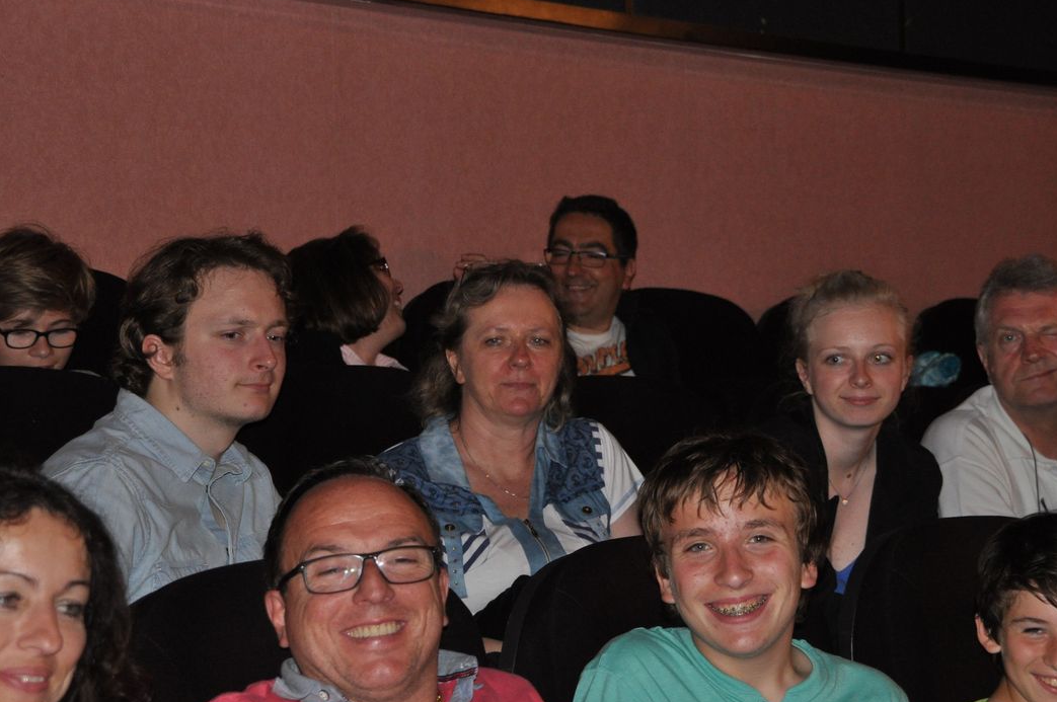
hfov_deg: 22.1
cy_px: 349
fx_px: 2698
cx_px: 648
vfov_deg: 14.8
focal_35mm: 92
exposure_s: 1/60
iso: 800
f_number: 4.8
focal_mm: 50
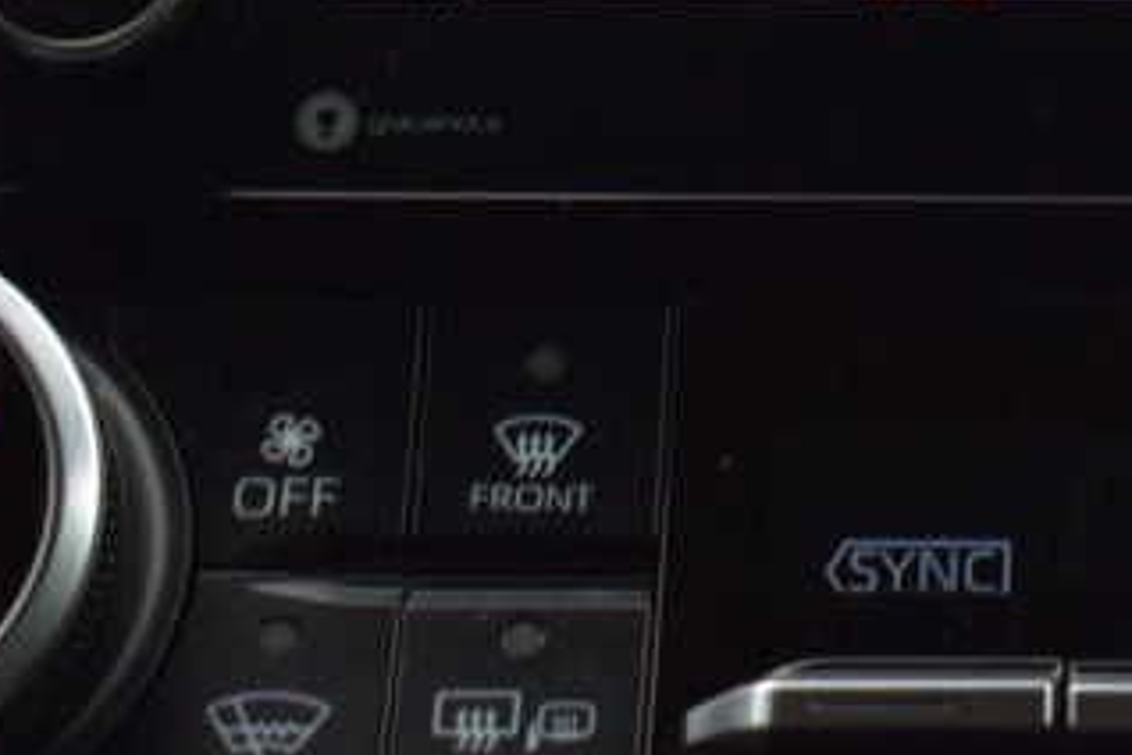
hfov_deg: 10.0
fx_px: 6383
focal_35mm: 203
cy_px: -160
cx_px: 1427
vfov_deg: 6.7
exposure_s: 1/25
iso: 400
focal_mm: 42
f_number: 7.1
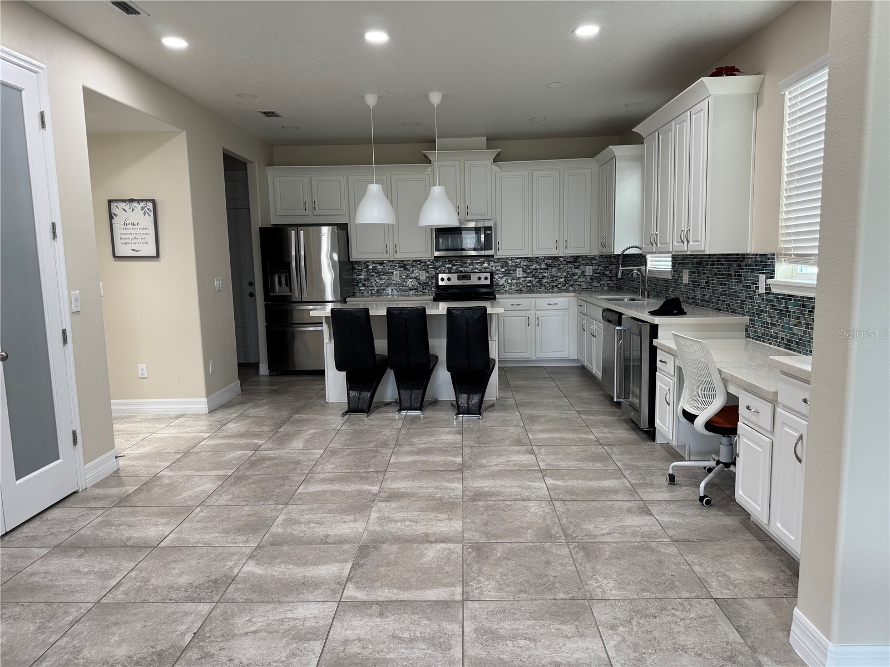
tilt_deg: -8.1
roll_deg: +2.1
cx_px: 445
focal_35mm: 24
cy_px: 334
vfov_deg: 56.8
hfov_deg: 71.6
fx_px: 617
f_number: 1.78
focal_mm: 6.76
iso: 160
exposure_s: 1/120
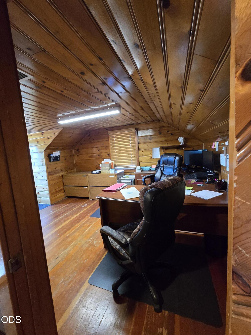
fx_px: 126
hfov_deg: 89.9
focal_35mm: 13
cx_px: 126
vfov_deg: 106.2
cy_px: 168
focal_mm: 2.2
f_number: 2.2
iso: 1000
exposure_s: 1/60
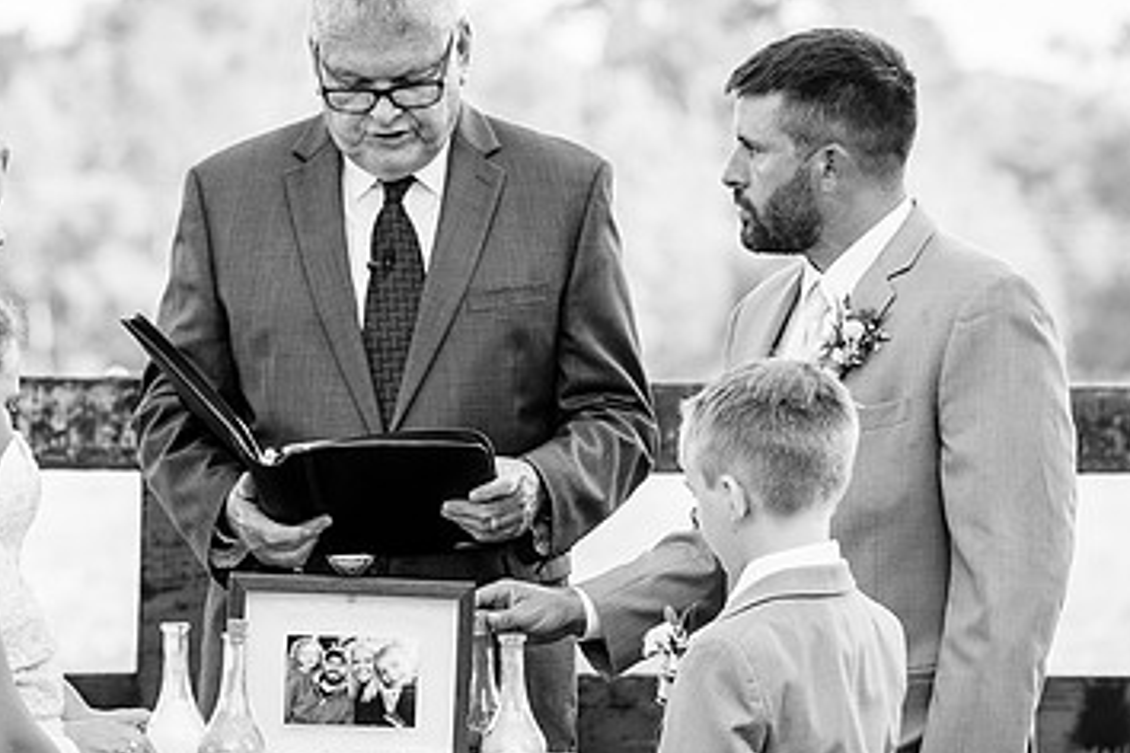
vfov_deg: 5.0
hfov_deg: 7.4
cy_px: 391
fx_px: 8694
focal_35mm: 277
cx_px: 393
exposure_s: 1/200
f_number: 5.6
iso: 100
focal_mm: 167
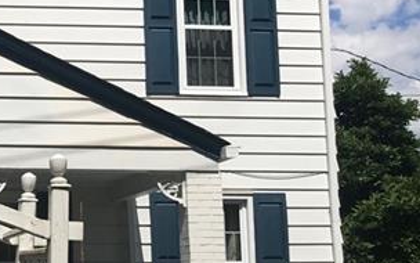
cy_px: 208
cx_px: -86
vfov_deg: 16.6
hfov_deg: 24.0
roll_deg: -1.1
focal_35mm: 78
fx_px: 893
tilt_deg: +7.6
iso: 20
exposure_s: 1/4808
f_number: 1.8
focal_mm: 3.99
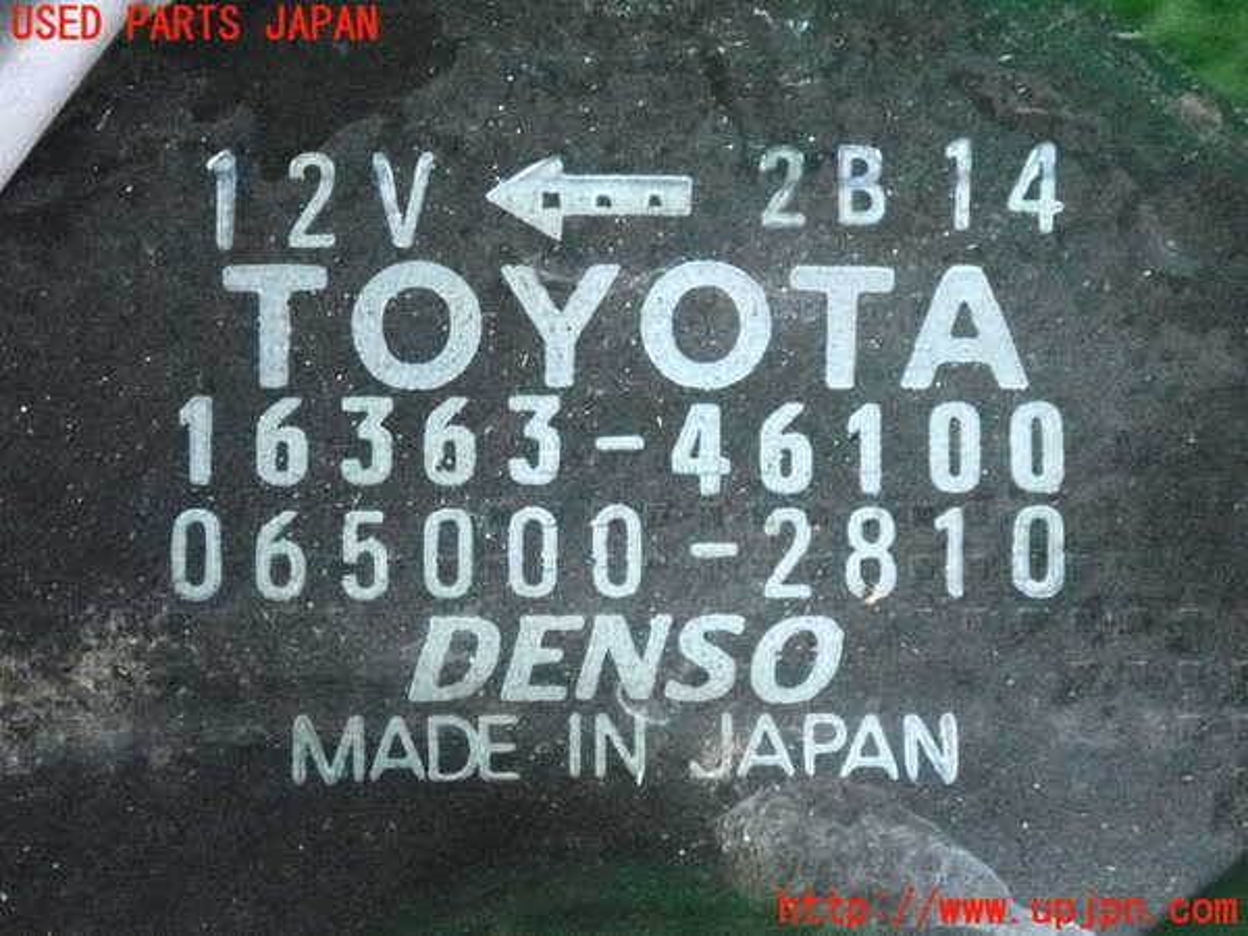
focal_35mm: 100
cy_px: 468
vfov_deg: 14.8
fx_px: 3605
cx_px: 624
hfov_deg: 19.6
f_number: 4.9
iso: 10000
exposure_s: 1/125
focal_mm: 18
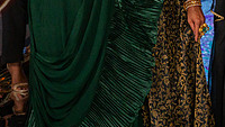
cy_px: -68
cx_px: 109
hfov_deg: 10.6
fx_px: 1212
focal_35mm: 203
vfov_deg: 5.9
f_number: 4
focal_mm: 64
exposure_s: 1/800
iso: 1000
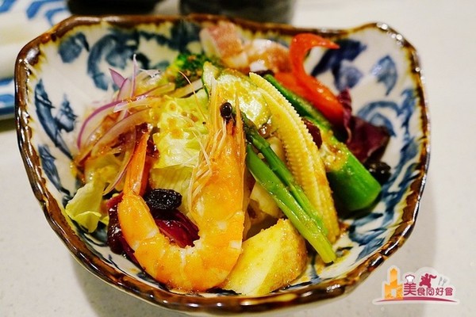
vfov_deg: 34.2
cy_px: 158
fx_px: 516
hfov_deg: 49.6
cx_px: 238
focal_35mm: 39
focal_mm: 26
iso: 2500
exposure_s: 1/60
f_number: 4
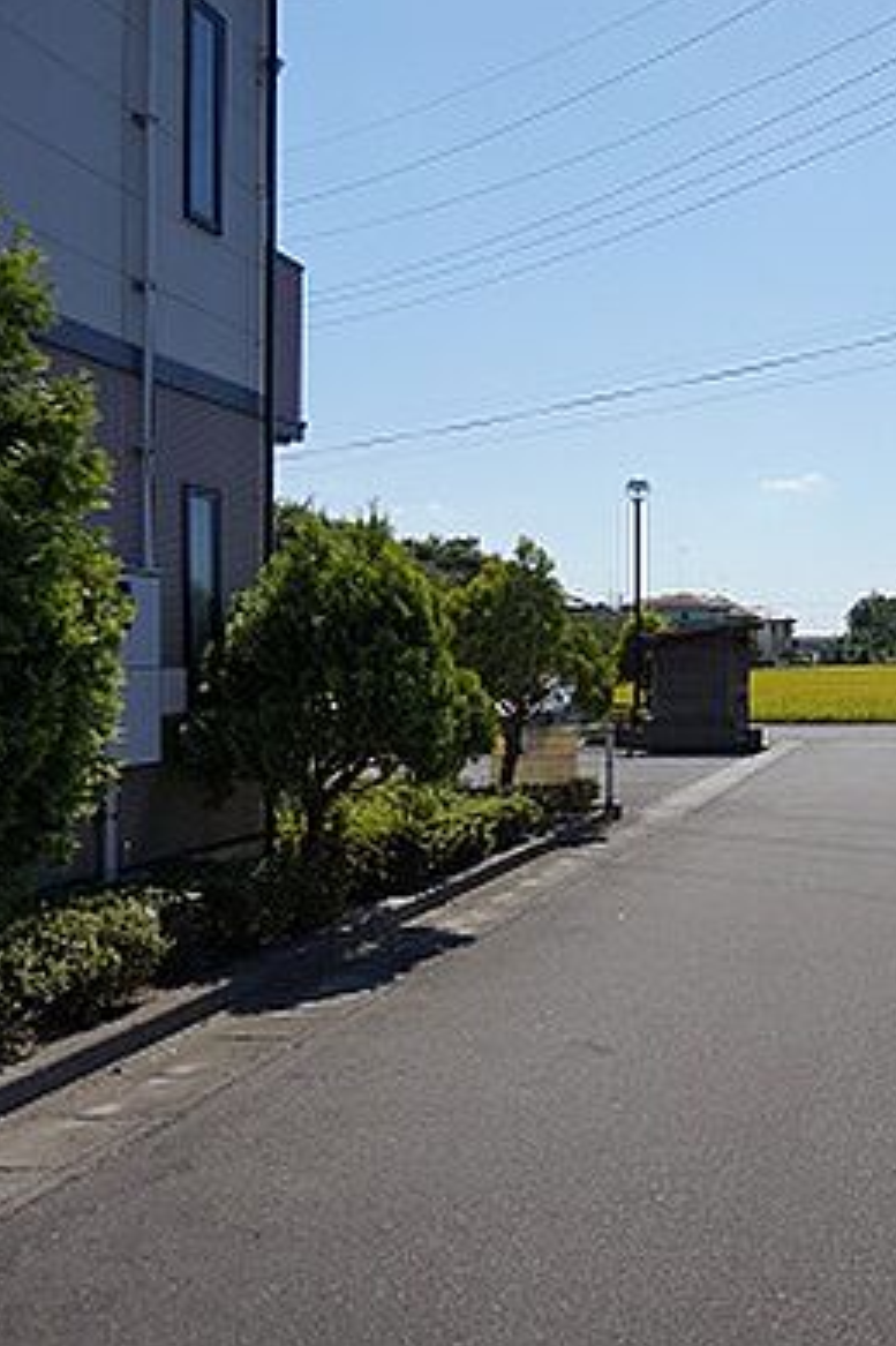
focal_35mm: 37
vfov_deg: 51.9
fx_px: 1382
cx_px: 910
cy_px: 668
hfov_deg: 32.8
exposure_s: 1/4000
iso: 200
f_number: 4
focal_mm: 16
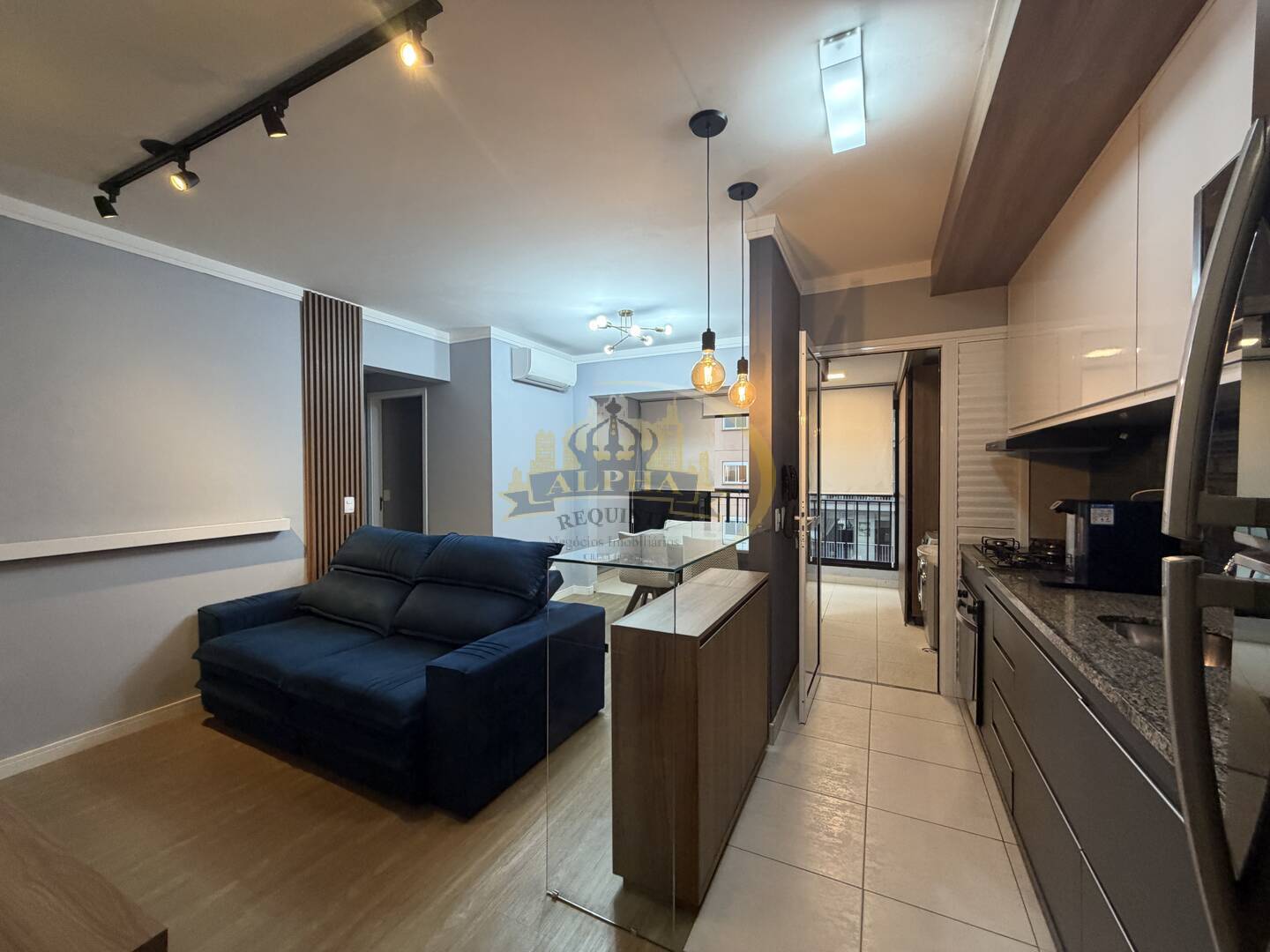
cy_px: 476
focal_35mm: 14
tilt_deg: -0.5
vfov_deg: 85.7
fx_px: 514
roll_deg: +0.3
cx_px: 635
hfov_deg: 102.1
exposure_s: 1/60
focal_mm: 2.22
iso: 250
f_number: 2.2
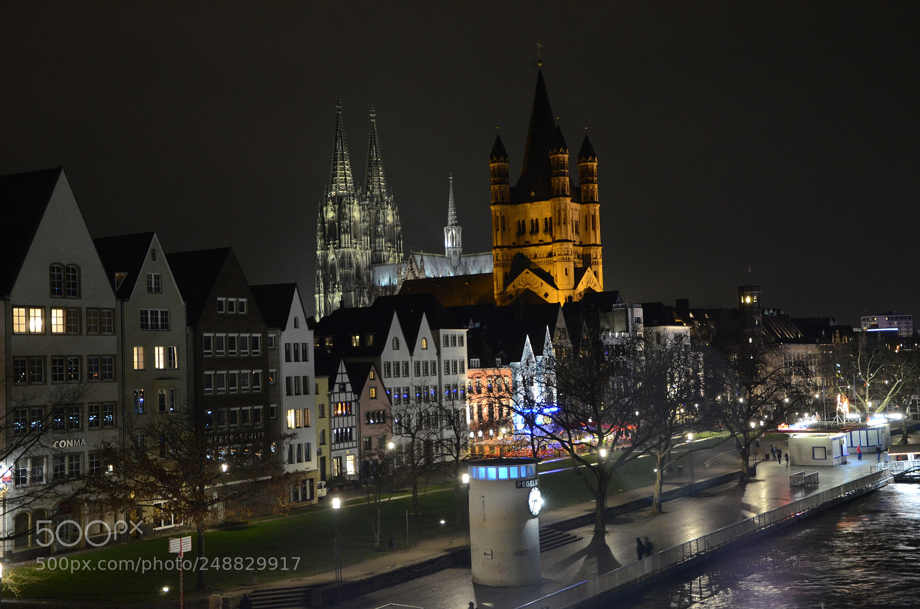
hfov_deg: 41.2
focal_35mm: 48
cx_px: 460
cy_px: 304
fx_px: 1224
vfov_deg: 27.9
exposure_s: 1/3
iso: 1600
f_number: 4.5
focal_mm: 32
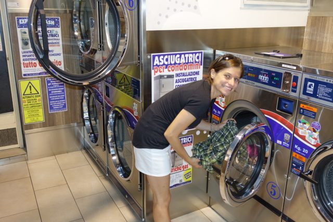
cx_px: 166
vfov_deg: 40.0
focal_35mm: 33
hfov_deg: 57.2
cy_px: 111
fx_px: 305
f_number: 2.8
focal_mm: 12.2
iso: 320
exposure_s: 1/40
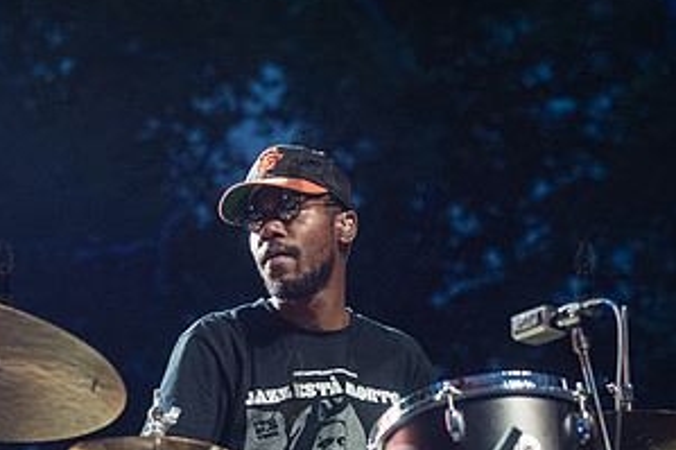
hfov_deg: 12.5
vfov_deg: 8.3
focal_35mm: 165
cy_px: 384
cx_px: 292
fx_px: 3096
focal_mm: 85
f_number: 3.5
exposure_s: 1/640
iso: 5000
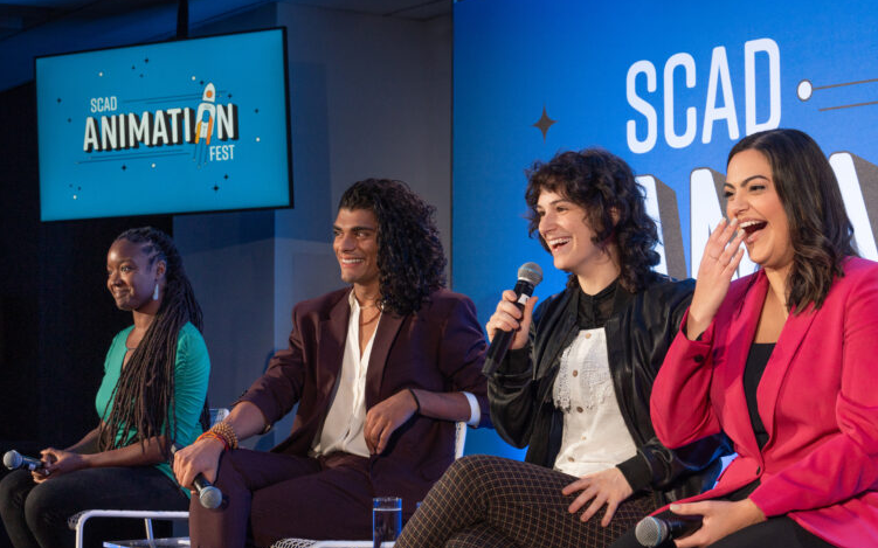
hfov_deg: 28.2
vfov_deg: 17.8
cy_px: 284
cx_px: 448
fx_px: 1746
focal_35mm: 73
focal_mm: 70
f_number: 9
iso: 1000
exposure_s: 1/125
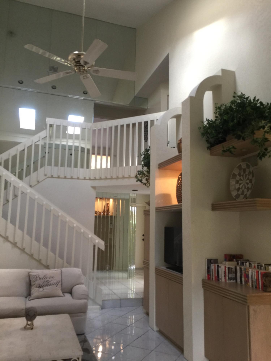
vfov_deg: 61.7
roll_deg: +1.5
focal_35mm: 29
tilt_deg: +9.2
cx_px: 136
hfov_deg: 48.2
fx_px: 303
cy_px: 180
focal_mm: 4.15
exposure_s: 1/15
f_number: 2.2
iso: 64
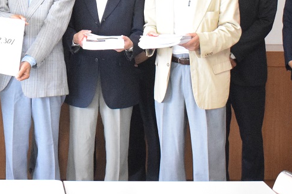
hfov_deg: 15.4
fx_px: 1070
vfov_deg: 10.3
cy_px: -20
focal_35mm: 132
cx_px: 32
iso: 7200
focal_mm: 32
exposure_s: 1/400
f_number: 4.5
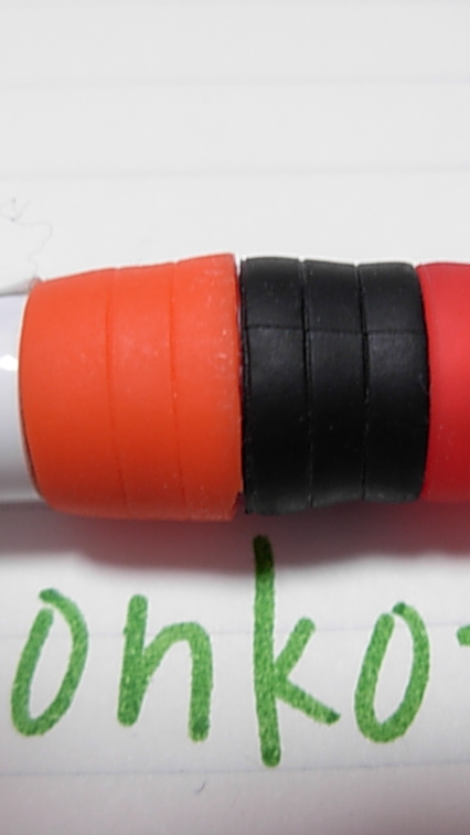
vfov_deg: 37.2
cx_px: 284
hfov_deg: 21.4
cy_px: 416
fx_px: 1240
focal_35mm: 56
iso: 79
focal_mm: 6.3
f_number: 2.9
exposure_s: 1/6.1
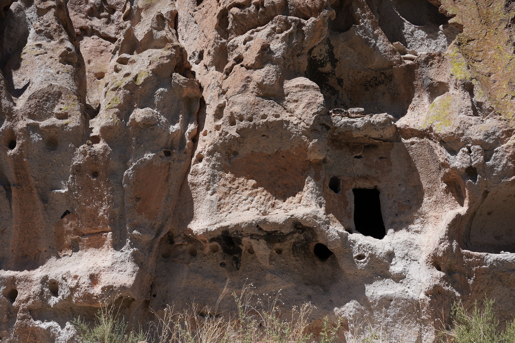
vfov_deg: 36.9
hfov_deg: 53.1
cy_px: 172
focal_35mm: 36
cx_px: 258
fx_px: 515
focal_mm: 36
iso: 100
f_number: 13
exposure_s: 1/125
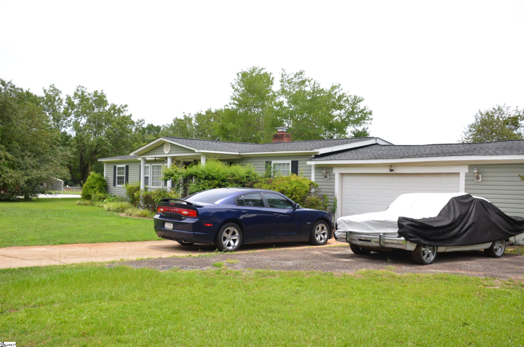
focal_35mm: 36
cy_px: 174
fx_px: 523
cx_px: 262
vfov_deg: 36.7
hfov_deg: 53.2
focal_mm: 24
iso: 100
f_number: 8
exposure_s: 1/250
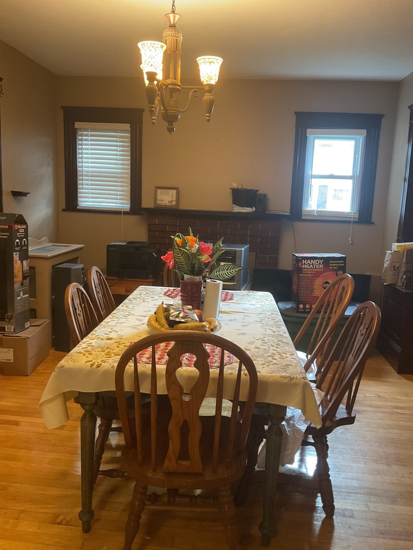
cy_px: 275
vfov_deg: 61.7
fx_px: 461
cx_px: 206
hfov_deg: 48.2
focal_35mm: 29
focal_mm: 3
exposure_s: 1/40
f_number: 1.8
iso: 200
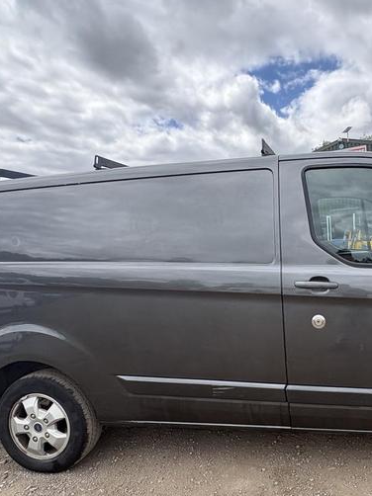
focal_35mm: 25
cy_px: 261
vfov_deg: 69.4
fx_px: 359
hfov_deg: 52.4
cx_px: 280
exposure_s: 1/675
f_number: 2.2
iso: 50
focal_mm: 2.22
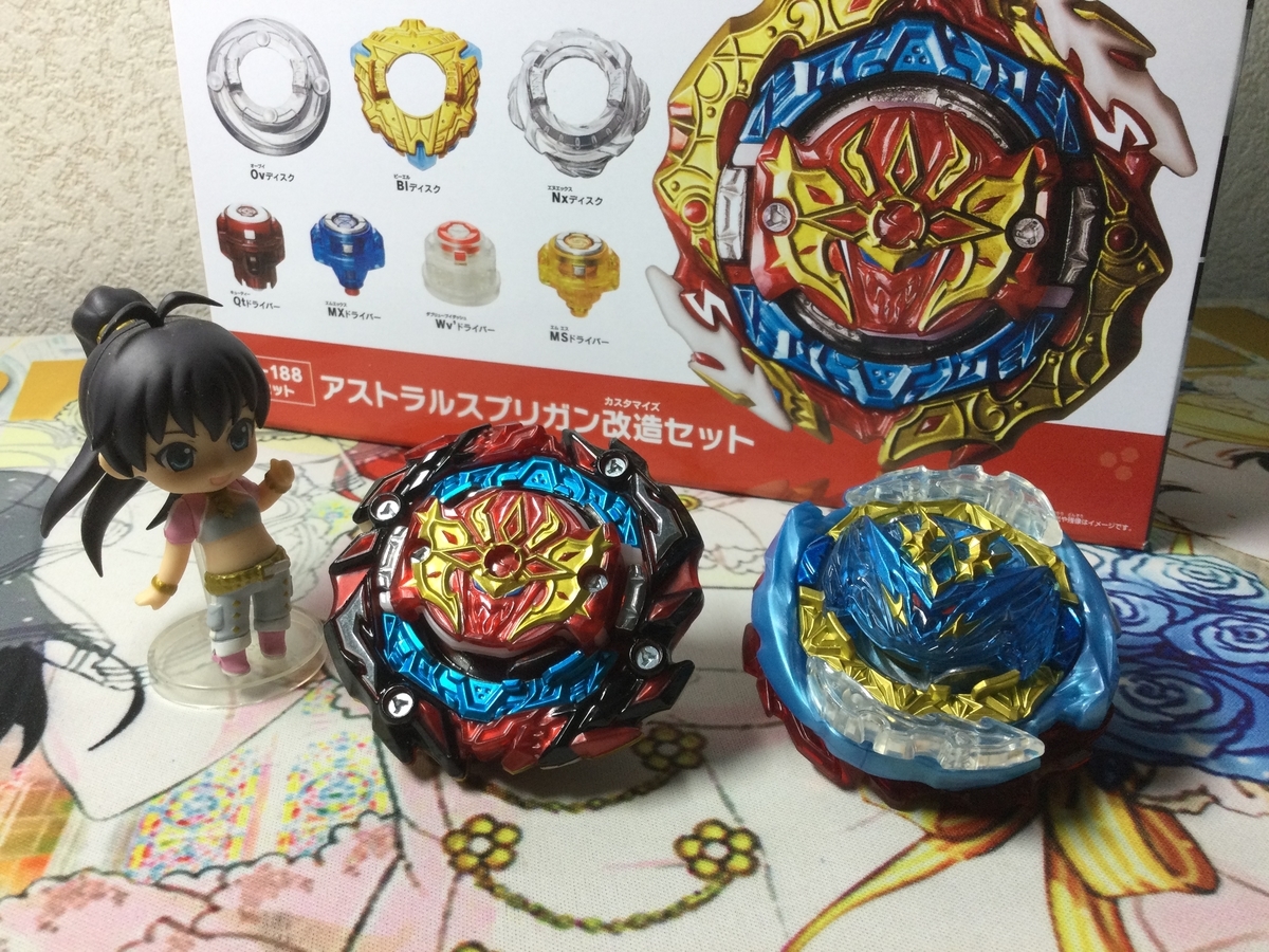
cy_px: 476
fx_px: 1136
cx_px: 634
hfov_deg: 58.4
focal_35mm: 31
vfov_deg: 45.4
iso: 25
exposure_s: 1/30
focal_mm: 3.3
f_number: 2.4
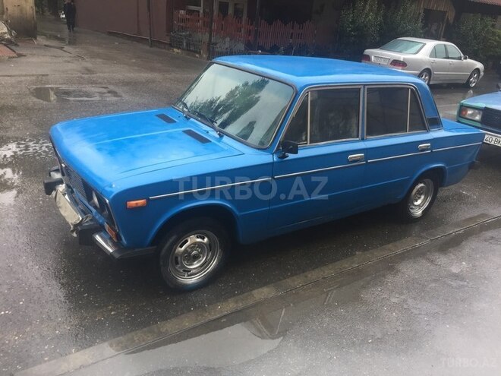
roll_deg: -5.2
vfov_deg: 48.2
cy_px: 188
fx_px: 420
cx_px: 250
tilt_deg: -22.5
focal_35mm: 29
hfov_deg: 61.7
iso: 50
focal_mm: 4.15
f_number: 2.2
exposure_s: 1/100
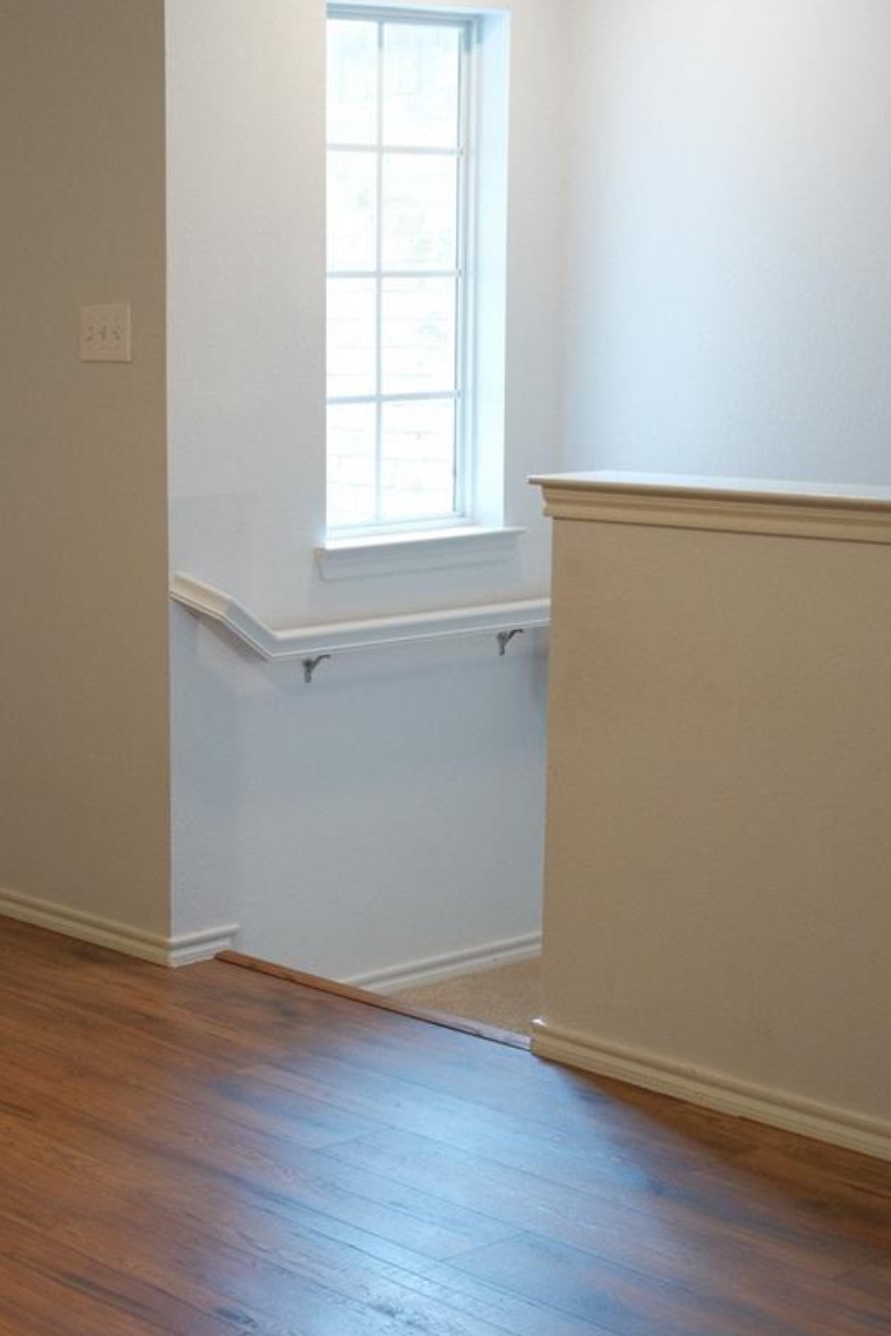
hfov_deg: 19.8
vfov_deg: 30.1
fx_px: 2486
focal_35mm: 67
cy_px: 683
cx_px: 45
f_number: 2.8
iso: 1000
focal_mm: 23
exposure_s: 1/125
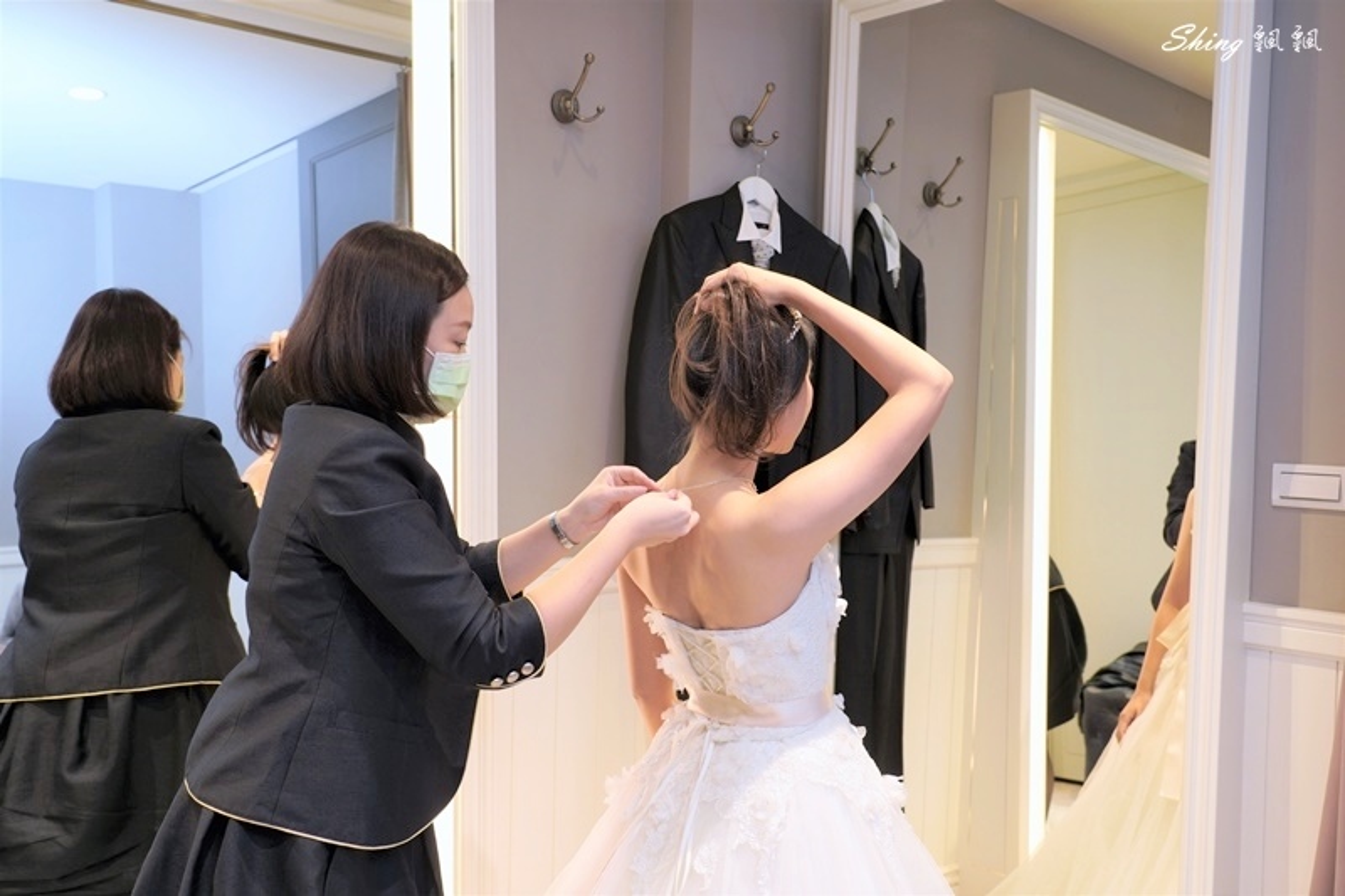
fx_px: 1270
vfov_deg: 38.9
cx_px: 672
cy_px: 448
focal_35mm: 34
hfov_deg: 55.8
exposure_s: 1/60
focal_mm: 34
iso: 800
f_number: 5.6
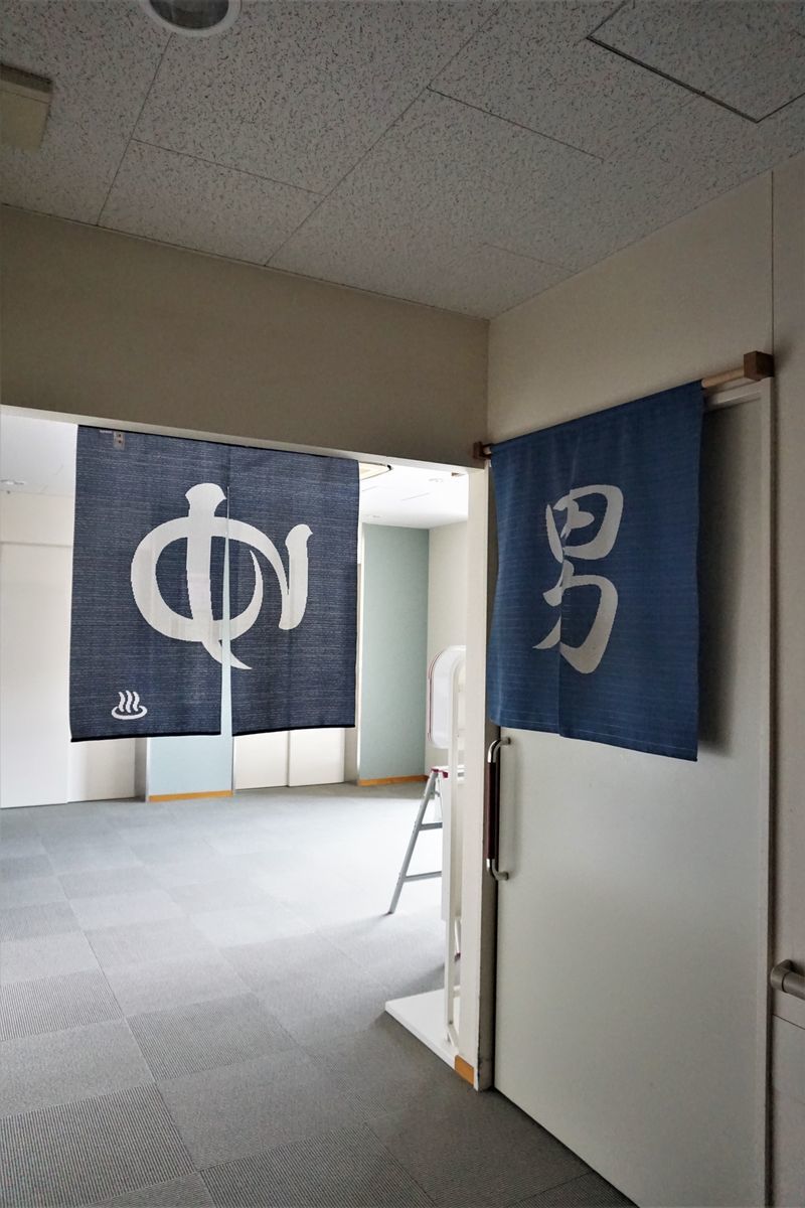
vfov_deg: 73.7
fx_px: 805
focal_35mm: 24
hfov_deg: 53.1
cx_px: 402
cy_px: 604
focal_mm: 16
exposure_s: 1/160
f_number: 3.5
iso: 2500
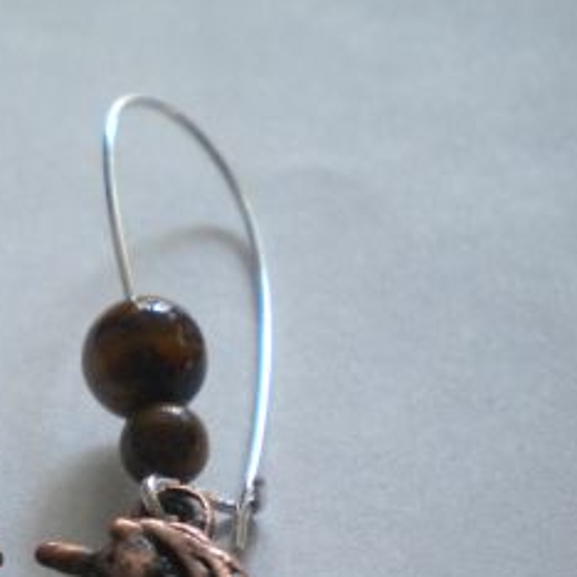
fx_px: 1754
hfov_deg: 18.2
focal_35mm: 93
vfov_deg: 18.4
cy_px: 493
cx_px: -7
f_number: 3.5
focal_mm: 7.4
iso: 259
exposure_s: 1/46
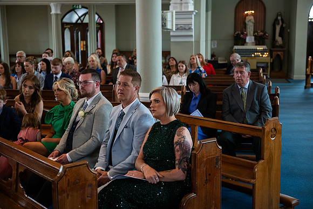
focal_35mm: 55
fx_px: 478
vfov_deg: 24.6
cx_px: 156
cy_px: 104
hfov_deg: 36.2
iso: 800
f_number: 3.5
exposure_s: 1/160
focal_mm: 55
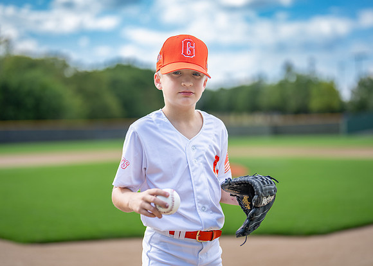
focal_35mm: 59
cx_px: 186
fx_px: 627
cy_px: 137
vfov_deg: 24.0
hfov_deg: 33.1
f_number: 1.2
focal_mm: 50
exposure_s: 1/2500
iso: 100
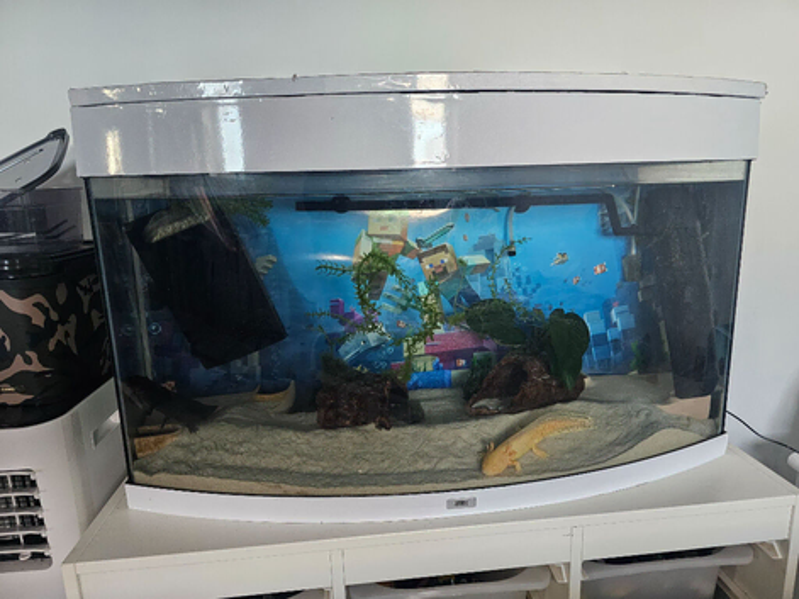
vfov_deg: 58.9
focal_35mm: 23
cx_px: 400
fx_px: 531
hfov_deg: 73.9
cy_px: 300
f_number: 1.7
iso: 500
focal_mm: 6.3
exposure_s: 1/100
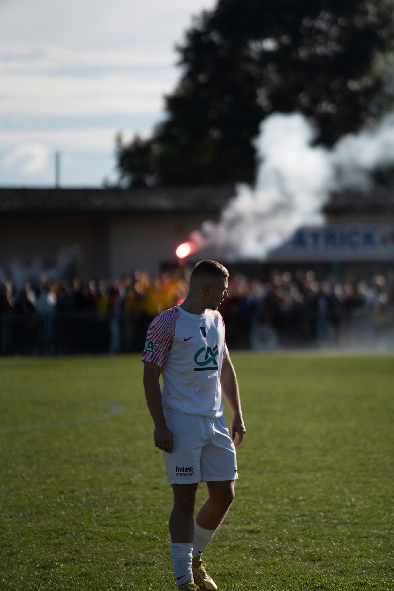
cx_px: 197
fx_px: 3284
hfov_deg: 6.9
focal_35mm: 200
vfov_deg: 10.3
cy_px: 296
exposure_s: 1/5000
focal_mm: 200
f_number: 2.8
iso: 400
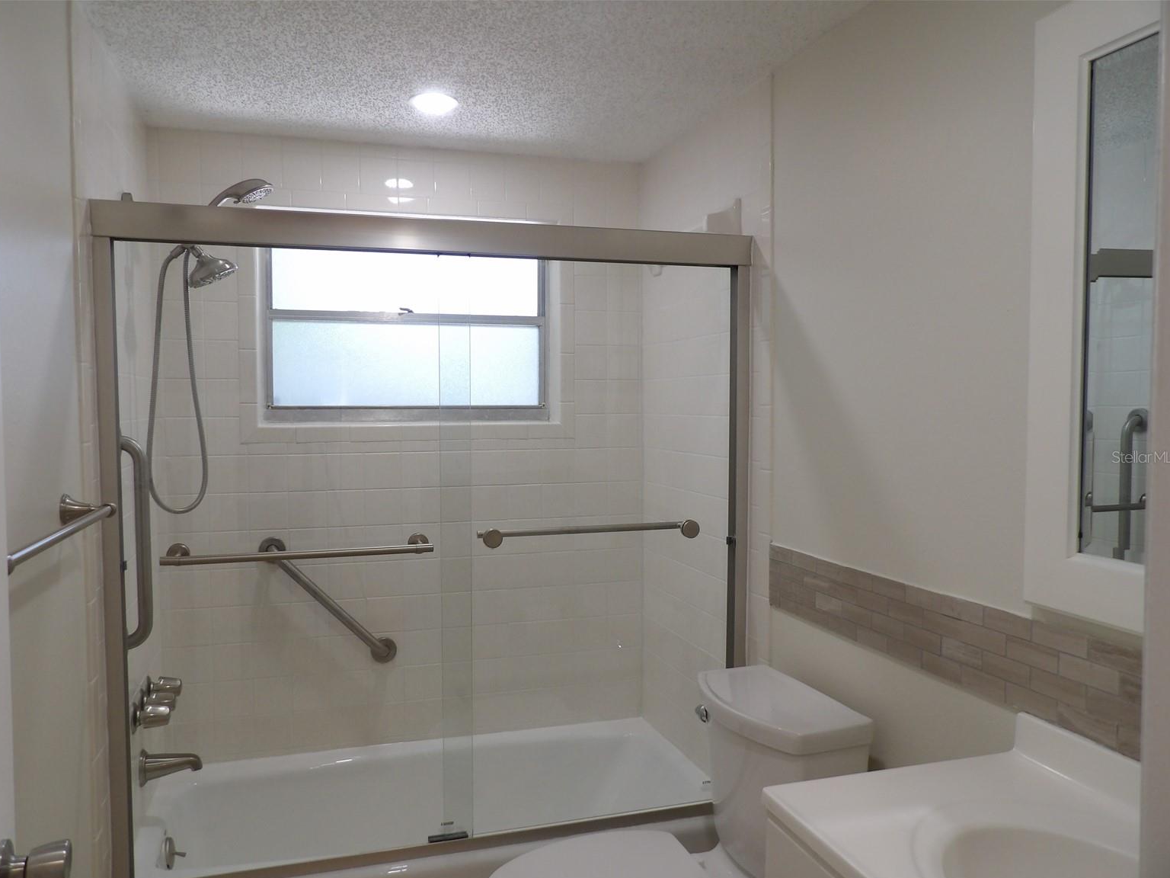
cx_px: 574
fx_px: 845
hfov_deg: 69.4
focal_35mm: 25
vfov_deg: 54.9
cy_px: 457
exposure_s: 1/33
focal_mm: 4.3
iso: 111
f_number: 3.2
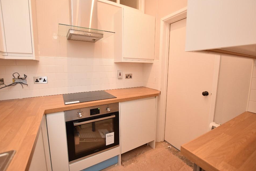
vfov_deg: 73.7
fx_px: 114
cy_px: 84
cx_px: 129
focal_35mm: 16
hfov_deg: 96.7
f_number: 3.5
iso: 720
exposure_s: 1/125
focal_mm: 10
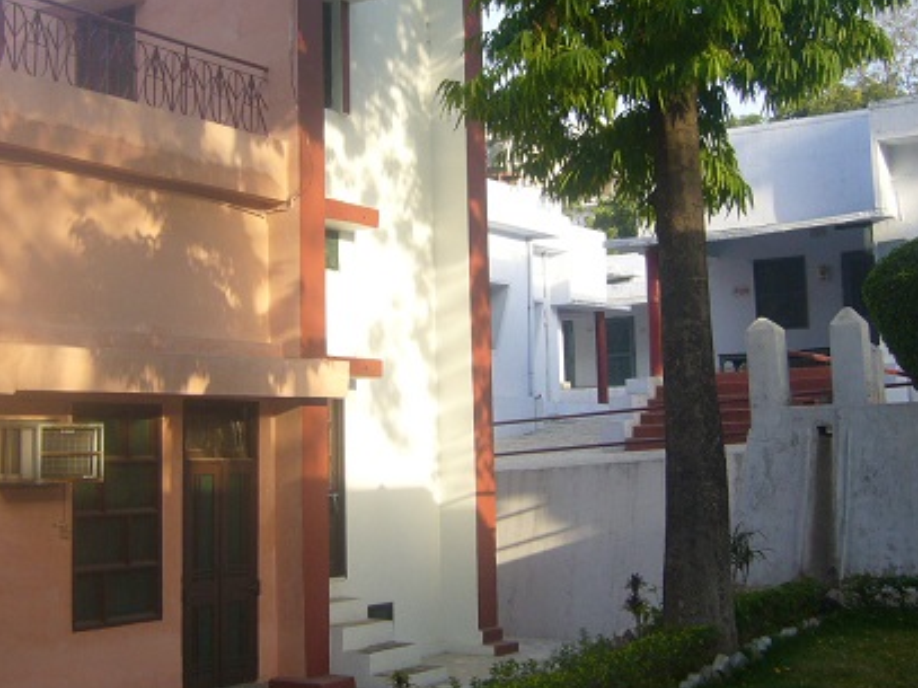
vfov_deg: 26.4
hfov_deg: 34.9
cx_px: 429
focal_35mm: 55
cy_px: 239
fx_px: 1458
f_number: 2.8
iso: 80
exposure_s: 1/250
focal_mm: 5.8
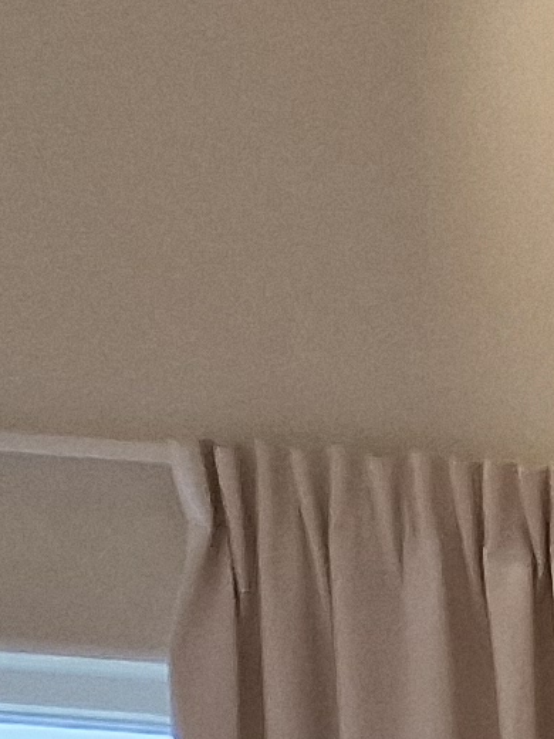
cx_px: 2769
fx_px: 3777
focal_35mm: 177
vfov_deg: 9.6
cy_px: 1910
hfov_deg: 5.9
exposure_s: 1/180
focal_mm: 6.4
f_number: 1.8
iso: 125
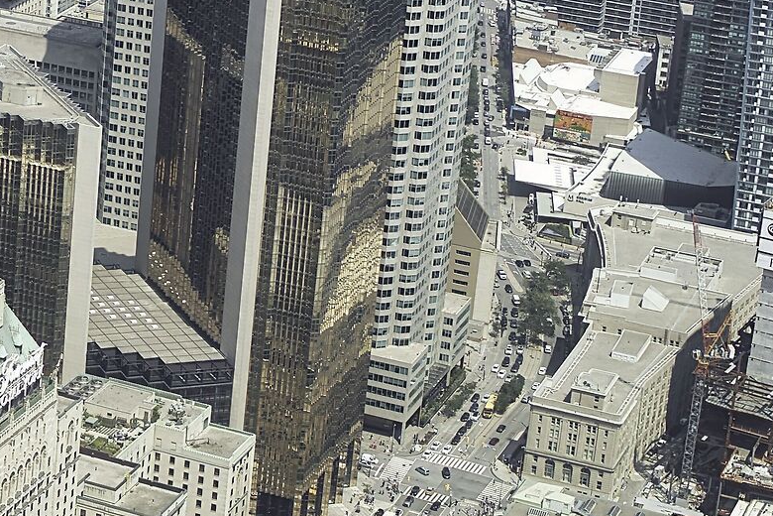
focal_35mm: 123
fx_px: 2641
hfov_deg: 15.8
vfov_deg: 11.1
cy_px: 55
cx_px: -227
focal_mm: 40
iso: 100
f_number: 4
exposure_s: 1/250
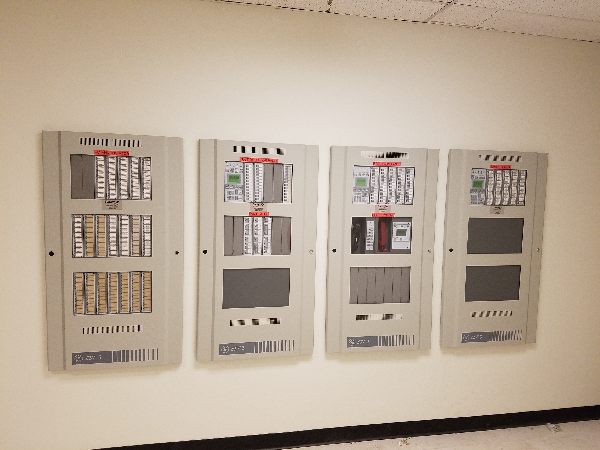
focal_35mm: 26
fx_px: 451
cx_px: 300
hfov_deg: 67.3
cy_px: 225
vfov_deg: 53.1
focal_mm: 4.2
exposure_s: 1/40
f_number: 1.7
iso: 125
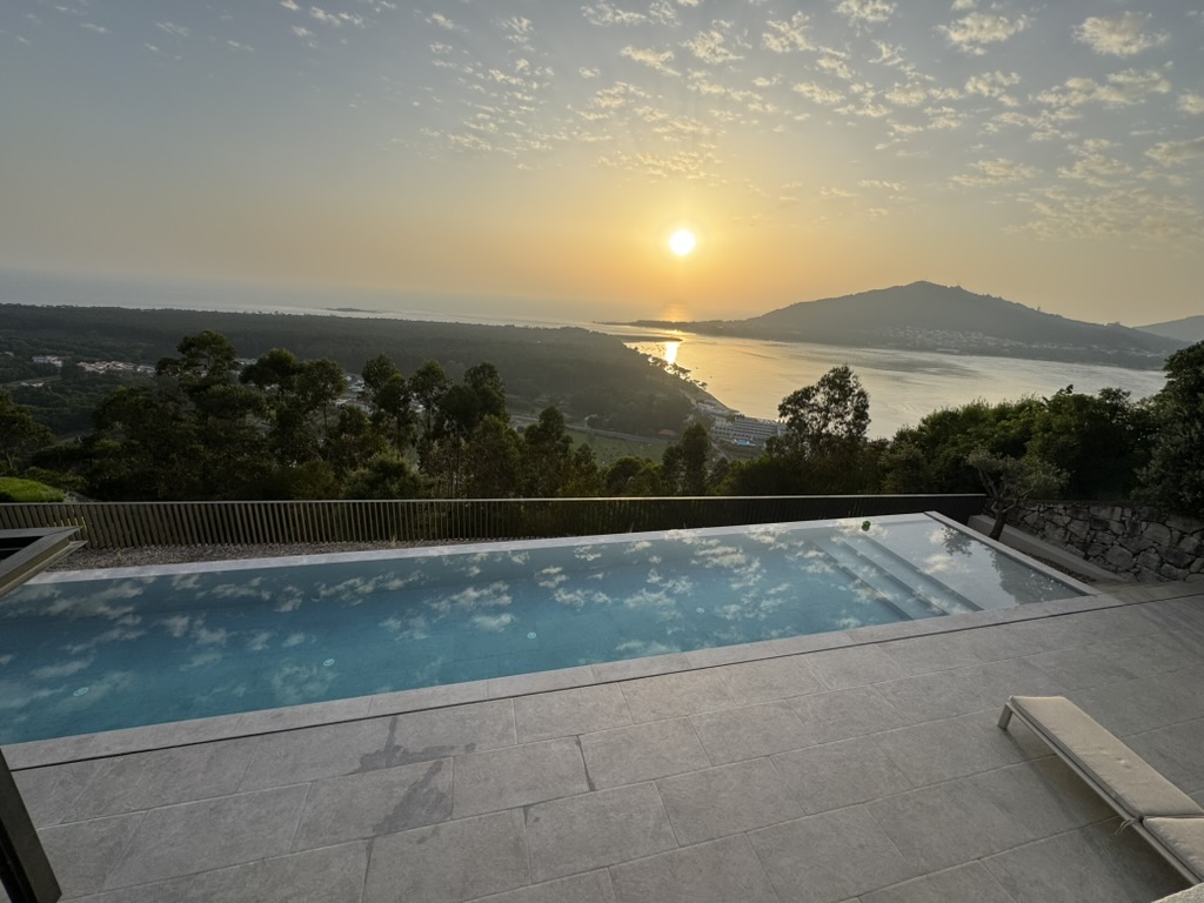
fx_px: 487
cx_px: 602
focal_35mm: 14
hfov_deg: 102.1
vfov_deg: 85.7
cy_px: 452
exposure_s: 1/1160
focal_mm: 2.22
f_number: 2.2
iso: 40
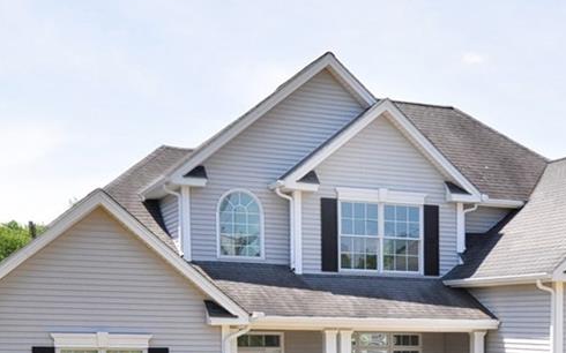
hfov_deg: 38.8
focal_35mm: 51
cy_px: 373
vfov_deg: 23.9
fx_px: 787
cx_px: 405
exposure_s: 1/250
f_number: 10
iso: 400
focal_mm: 16
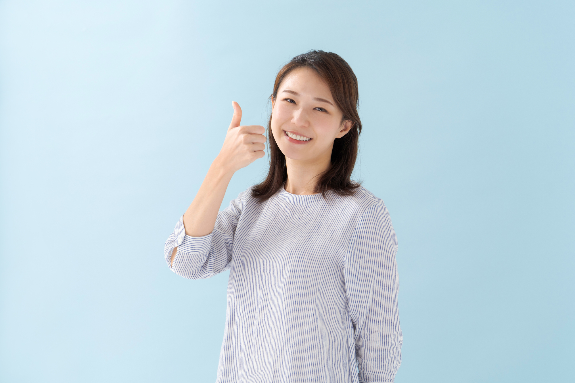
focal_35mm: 119
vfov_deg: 11.5
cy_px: 192
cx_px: 288
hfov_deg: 17.2
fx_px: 1900
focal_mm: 119
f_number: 4
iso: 320
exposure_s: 1/160
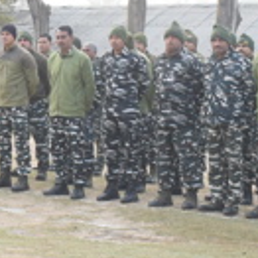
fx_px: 1181
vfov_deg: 12.5
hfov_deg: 12.0
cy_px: 79
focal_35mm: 140
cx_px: -98
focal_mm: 24
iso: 400
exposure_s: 1/125
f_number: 6.3
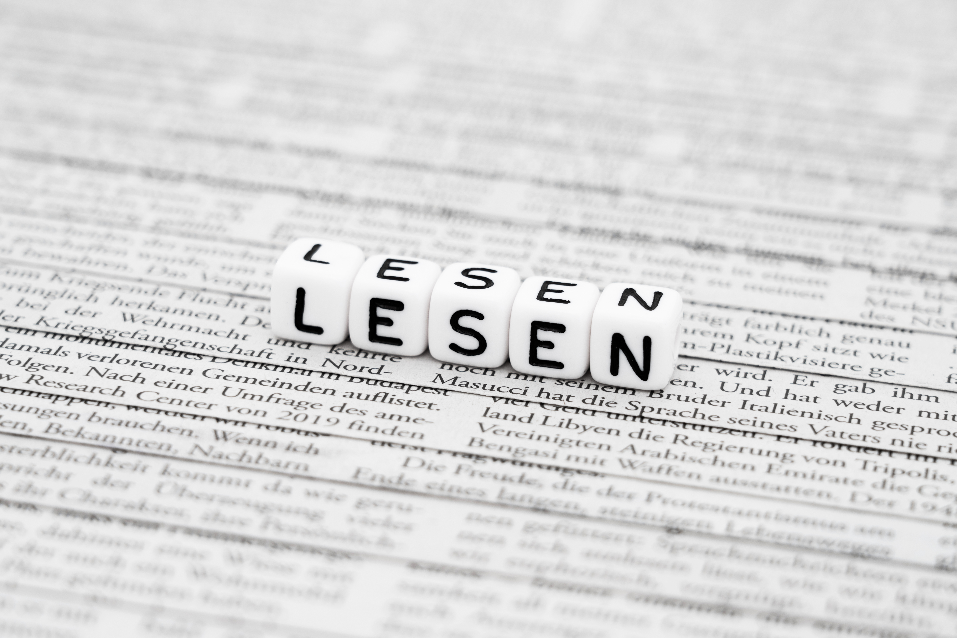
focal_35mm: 105
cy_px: 319
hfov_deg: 19.5
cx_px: 478
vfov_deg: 13.0
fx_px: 2791
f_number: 9
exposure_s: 4
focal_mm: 105
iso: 100
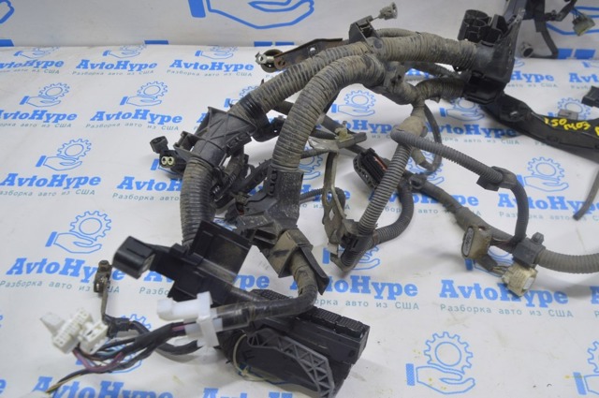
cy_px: 199
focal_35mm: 30
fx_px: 499
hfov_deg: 62.0
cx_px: 300
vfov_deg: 43.5
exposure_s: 1/20
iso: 400
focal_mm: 20
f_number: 5.6
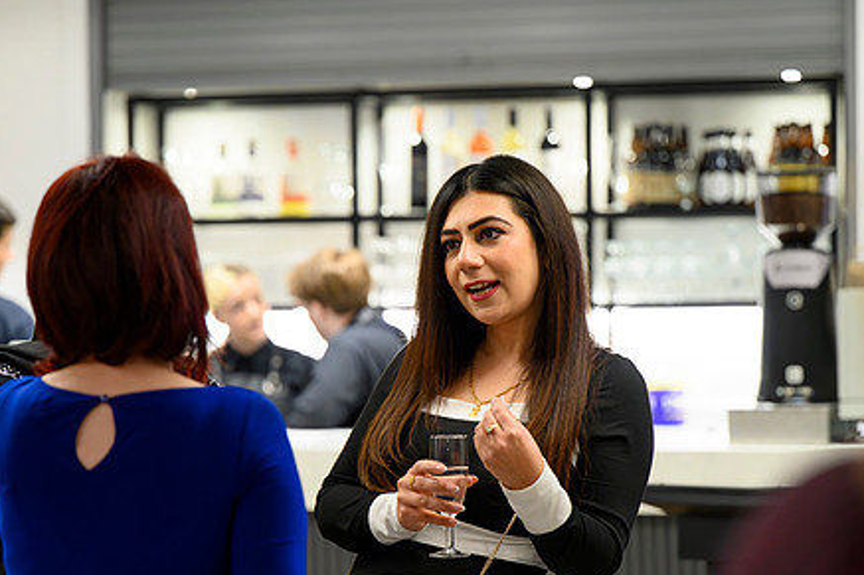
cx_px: 423
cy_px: 364
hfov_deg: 15.8
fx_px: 3119
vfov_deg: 10.5
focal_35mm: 130
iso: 1400
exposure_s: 1/200
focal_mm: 98
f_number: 2.8
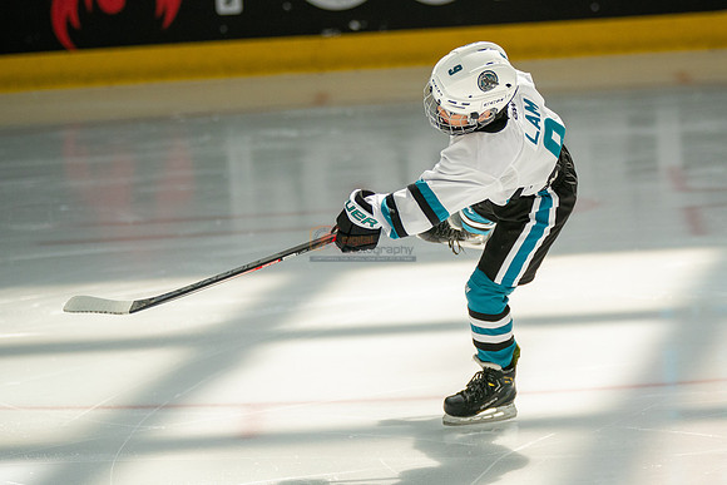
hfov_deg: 8.2
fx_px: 5067
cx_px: 500
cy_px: 227
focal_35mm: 251
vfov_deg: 5.5
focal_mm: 176
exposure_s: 1/6400
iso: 1600
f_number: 2.8
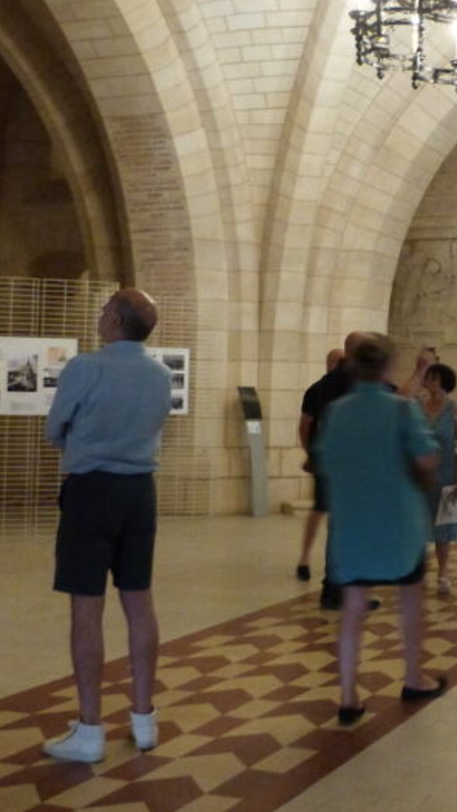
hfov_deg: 22.0
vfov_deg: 39.0
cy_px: 324
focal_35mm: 53
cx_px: 434
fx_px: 1141
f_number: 2.8
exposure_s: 1/8
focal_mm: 4.5
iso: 400
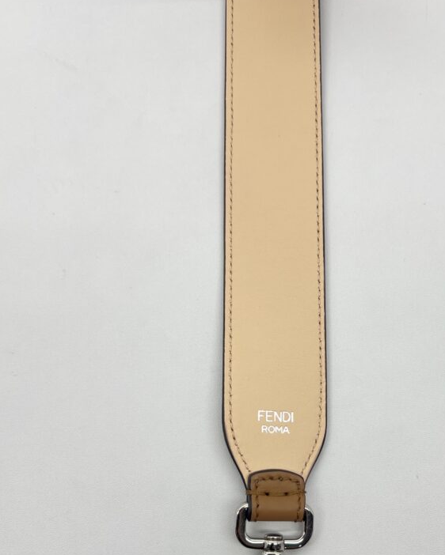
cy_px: 382
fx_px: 609
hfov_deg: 39.9
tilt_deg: -79.5
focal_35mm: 37
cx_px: 278
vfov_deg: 48.0
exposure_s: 1/214
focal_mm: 5.7
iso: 50
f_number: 1.5
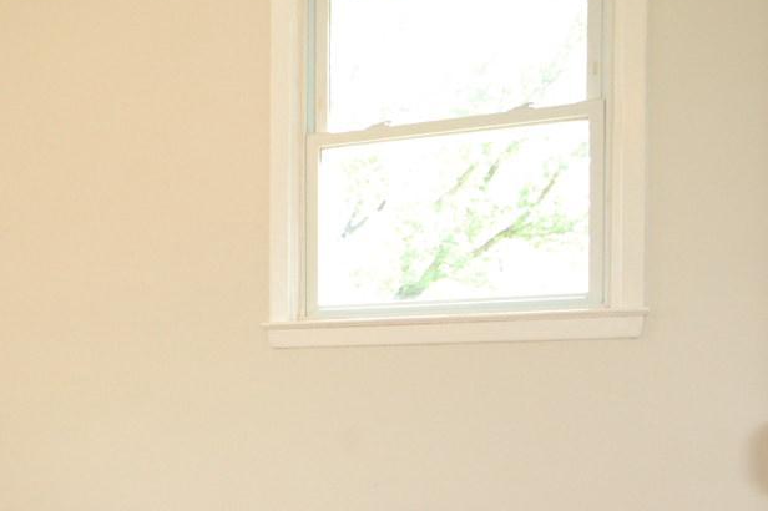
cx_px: -110
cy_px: 406
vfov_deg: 21.5
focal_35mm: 62
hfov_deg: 28.8
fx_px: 1327
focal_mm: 17
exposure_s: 1/60
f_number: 7.1
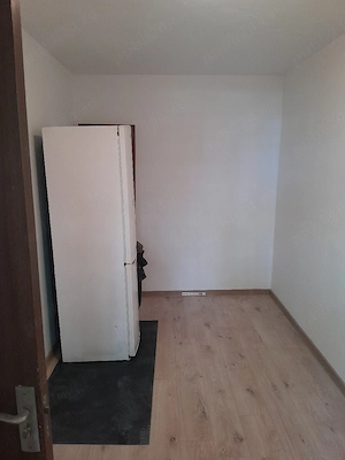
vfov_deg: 67.3
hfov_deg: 53.1
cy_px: 230
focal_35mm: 26
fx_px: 346
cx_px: 172
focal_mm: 3.98
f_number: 1.8
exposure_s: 1/50
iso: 400
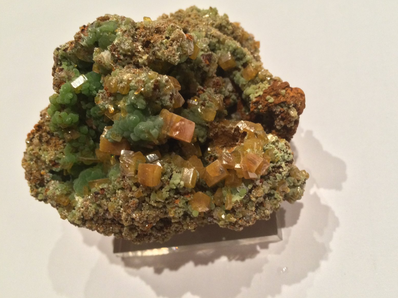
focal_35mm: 30
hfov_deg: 60.0
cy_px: 150
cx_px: 205
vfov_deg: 46.8
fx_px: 345
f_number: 2.2
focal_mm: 4.15
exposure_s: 1/24
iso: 320
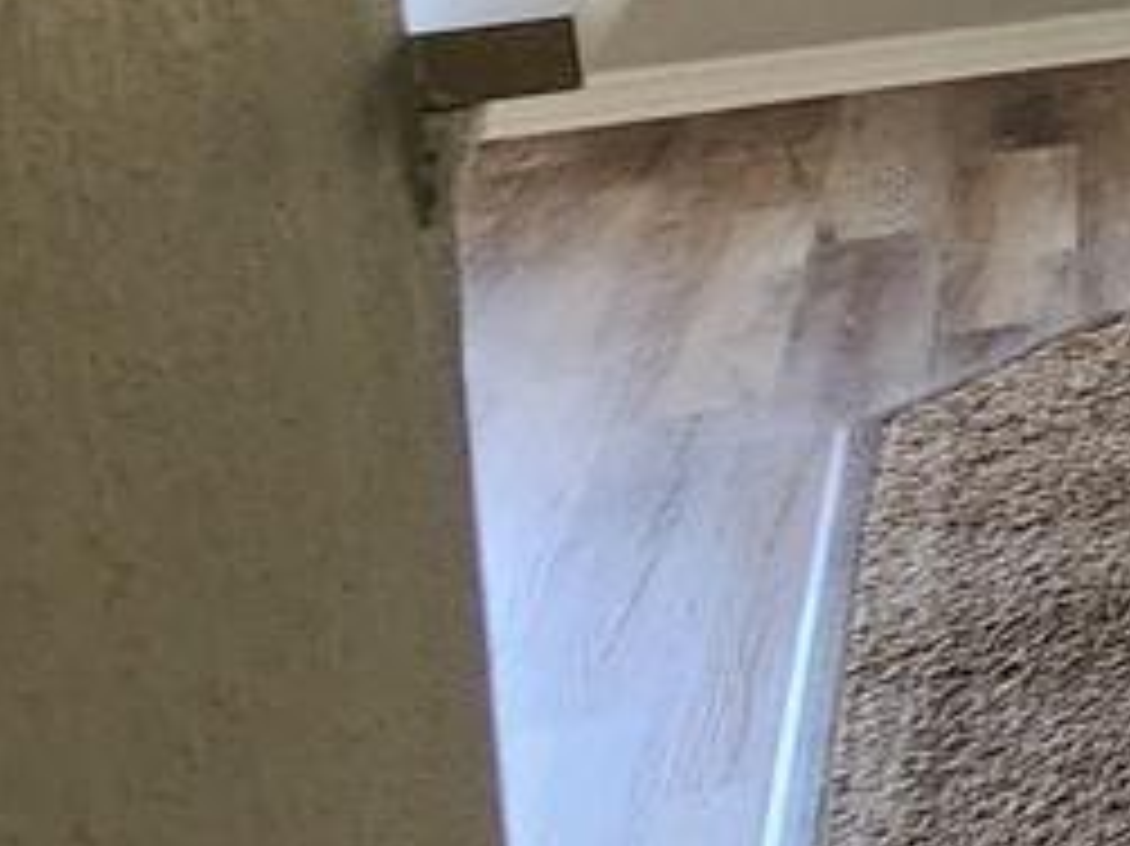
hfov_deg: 11.9
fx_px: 2708
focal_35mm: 83
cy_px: -446
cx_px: 3295
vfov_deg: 16.2
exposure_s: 1/60
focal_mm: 2.2
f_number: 2.2
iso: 125
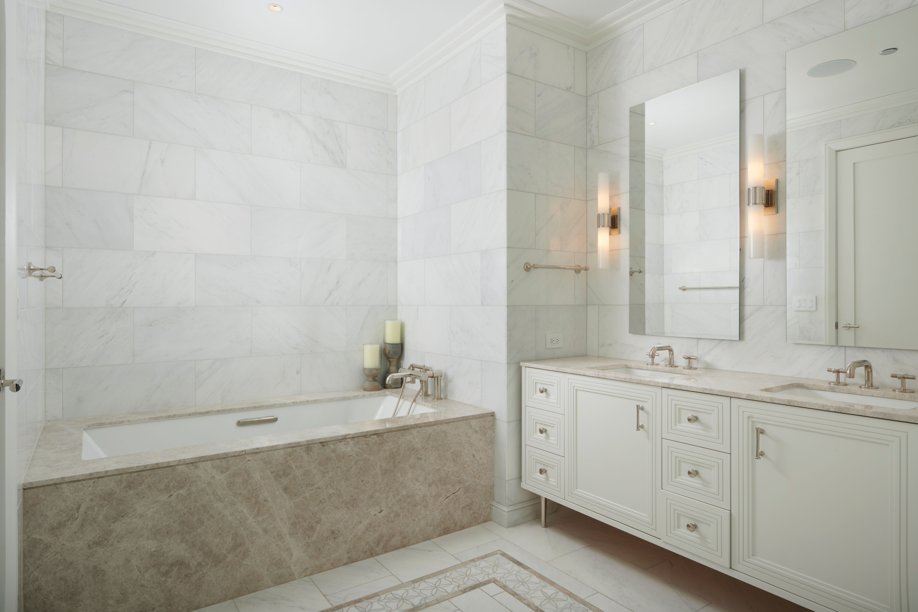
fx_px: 510
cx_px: 459
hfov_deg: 84.0
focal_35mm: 20
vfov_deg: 61.9
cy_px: 306
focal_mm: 20
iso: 200
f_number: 11
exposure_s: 1/200
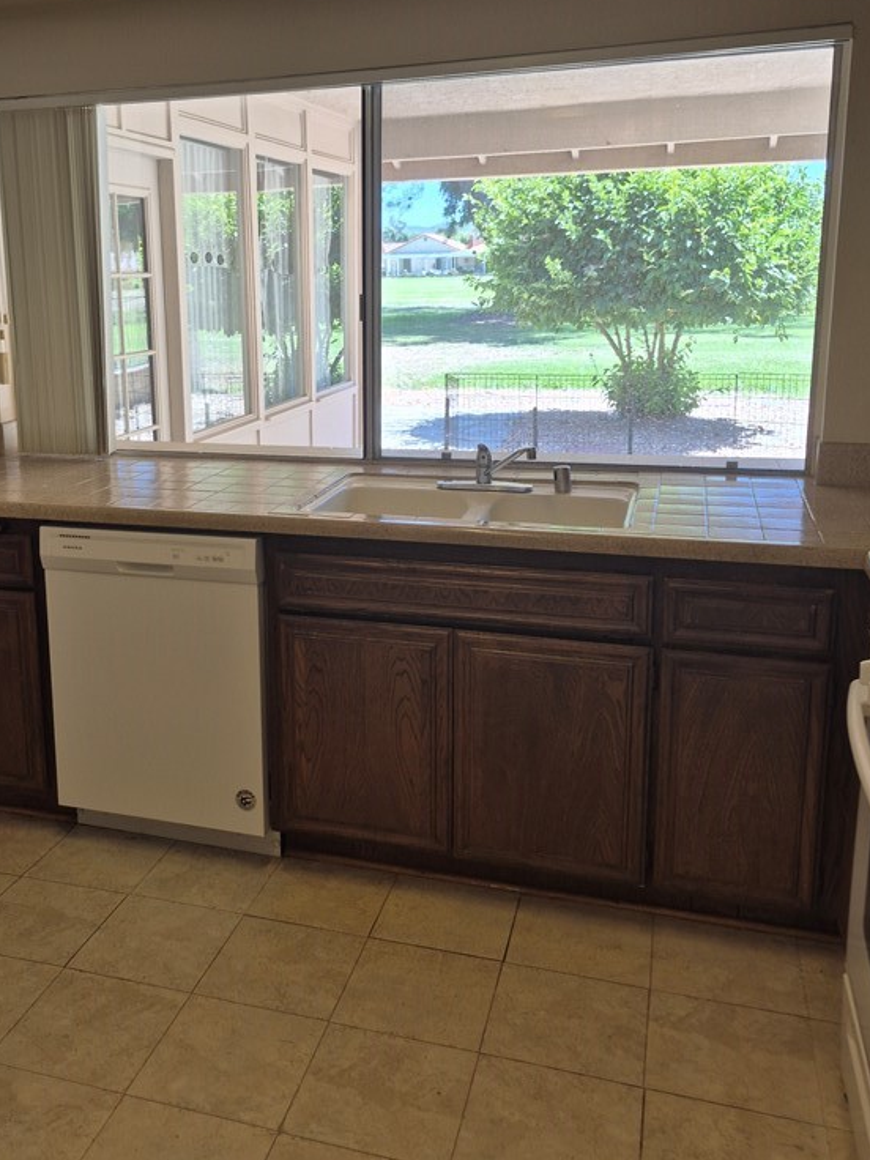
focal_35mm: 32
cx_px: 295
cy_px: 481
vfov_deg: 56.5
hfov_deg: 43.6
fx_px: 1072
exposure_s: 1/120
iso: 32
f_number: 1.8
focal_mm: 5.4
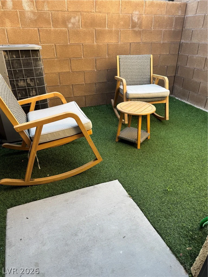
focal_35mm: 24
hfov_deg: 56.8
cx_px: 104
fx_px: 192
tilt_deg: -28.4
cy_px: 138
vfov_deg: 71.6
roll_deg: +0.1
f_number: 1.78
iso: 64
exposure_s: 1/243
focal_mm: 6.76
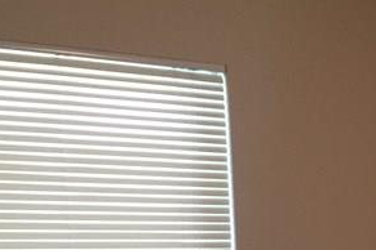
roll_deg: -0.6
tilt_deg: -7.9
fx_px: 1107
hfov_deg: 16.9
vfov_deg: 12.2
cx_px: 616
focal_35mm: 106
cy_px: 402
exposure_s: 1/15
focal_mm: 4.15
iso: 80
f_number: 2.2
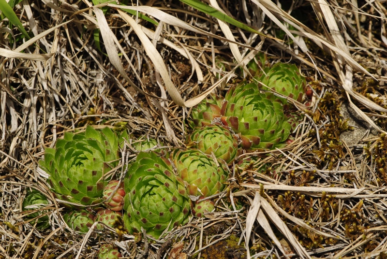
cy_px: 130
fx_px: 1373
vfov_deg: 10.8
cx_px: 194
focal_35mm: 128
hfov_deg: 16.0
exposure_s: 1/250
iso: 100
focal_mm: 85
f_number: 9
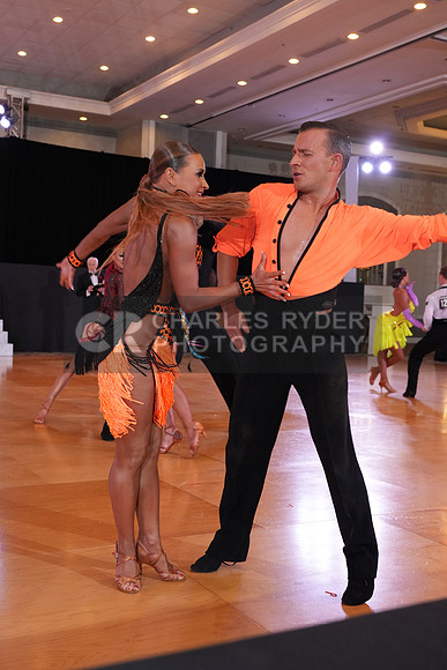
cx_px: 224
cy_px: 335
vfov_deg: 47.4
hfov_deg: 32.6
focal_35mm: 41
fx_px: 763
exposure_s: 1/200
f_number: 5.6
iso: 2500
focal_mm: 41
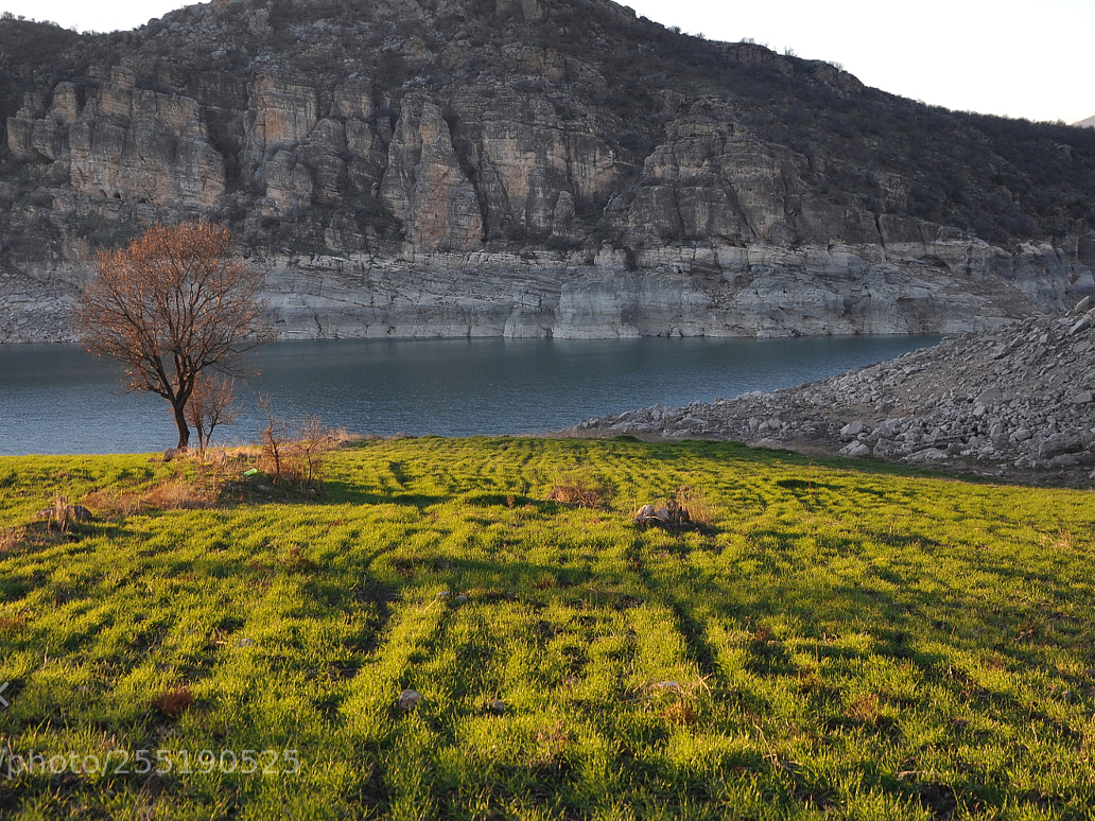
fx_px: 2119
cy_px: 282
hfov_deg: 29.0
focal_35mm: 67
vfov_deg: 21.9
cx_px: 594
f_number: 4.2
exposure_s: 1/100
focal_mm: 30
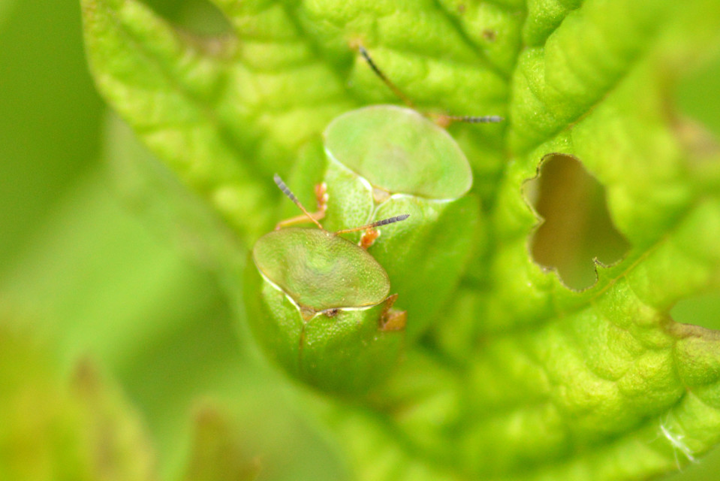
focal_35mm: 150
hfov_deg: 13.7
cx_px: 360
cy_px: 240
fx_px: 3001
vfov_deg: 9.2
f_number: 4.2
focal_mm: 100
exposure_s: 1/400
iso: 800
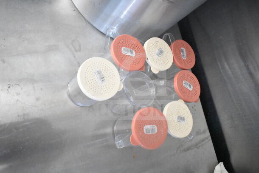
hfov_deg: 67.4
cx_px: 130
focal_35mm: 27
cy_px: 86
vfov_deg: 48.0
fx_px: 194
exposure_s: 1/30
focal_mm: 18
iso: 10000
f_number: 3.5
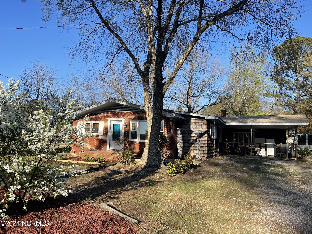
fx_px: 225
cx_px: 156
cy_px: 117
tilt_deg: +4.5
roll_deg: -0.9
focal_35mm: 25
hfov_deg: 69.4
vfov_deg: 54.9
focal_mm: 5.1
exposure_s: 1/1976
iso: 32
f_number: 1.6
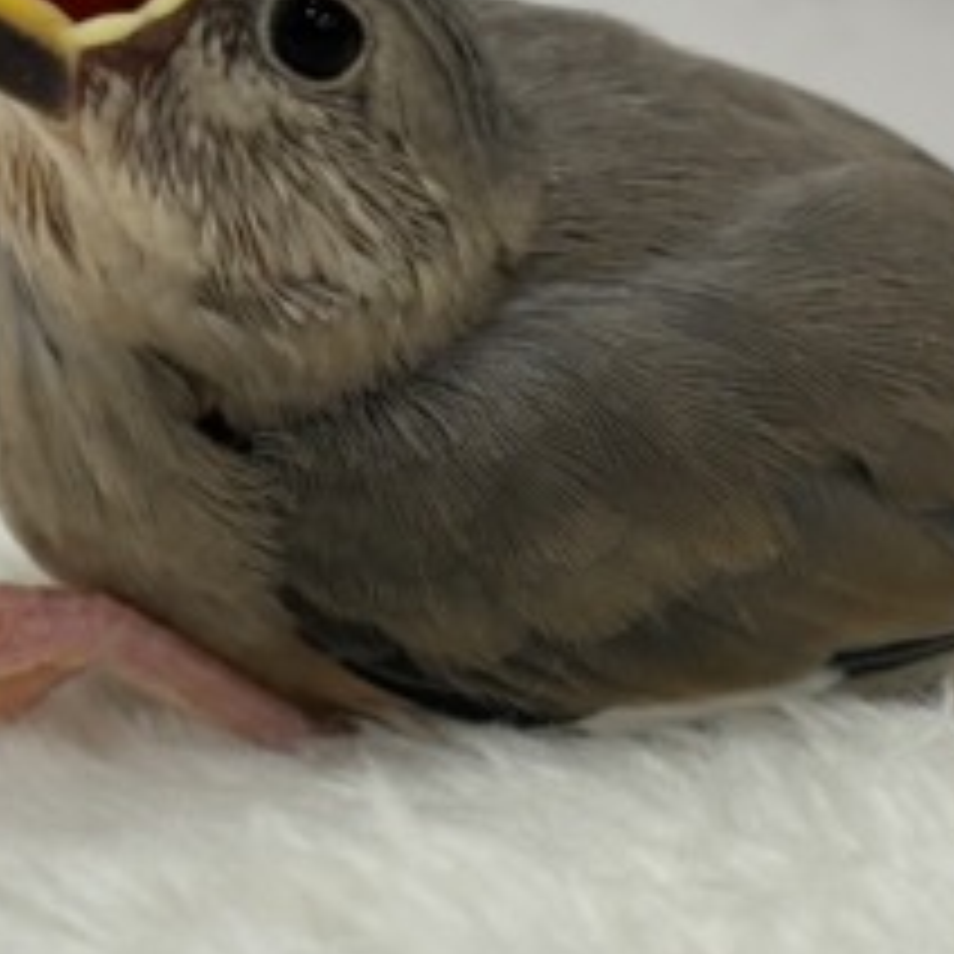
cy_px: 252
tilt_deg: -11.9
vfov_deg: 12.5
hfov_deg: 12.6
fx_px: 4334
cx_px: 518
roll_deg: -1.5
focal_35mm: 139
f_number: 1.6
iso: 80
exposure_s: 1/100
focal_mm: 5.96
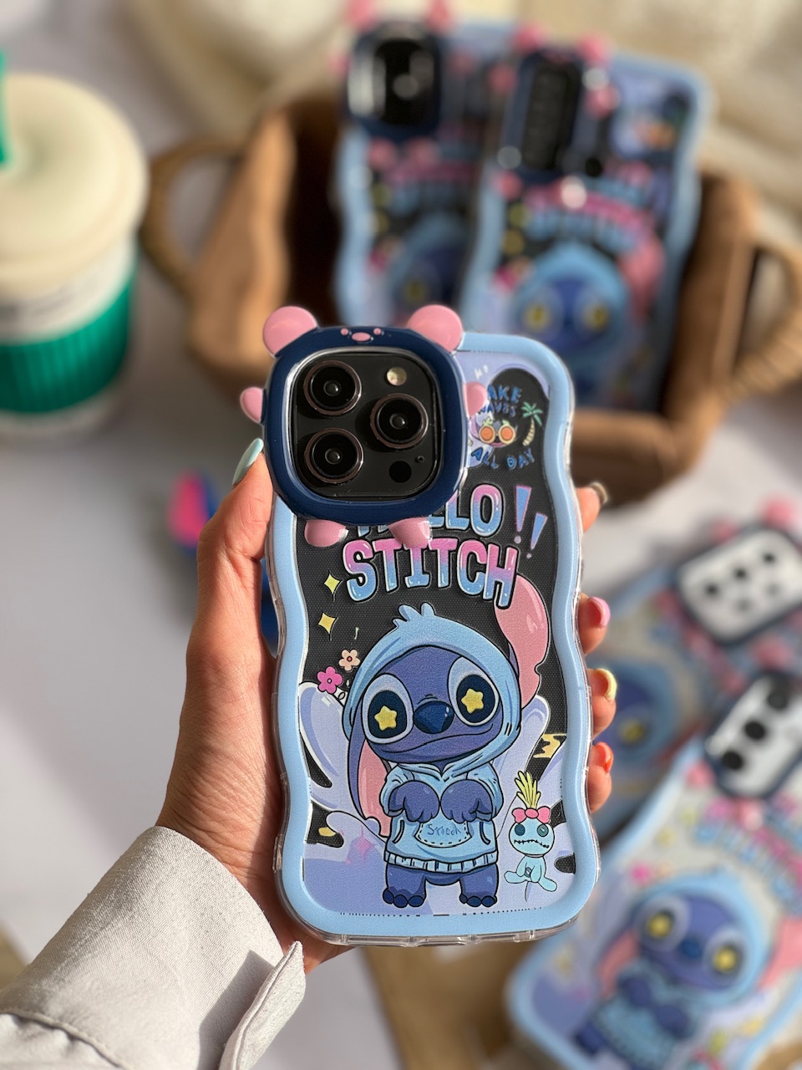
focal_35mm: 77
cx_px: 401
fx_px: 2379
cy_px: 535
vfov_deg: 25.3
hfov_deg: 19.1
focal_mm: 9
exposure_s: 1/303
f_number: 2.8
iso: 25
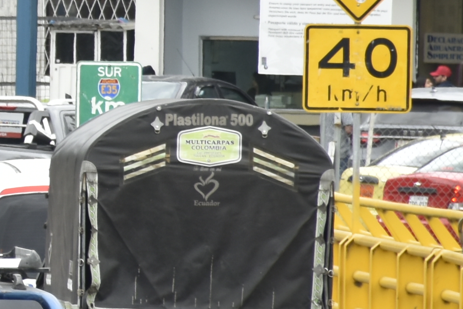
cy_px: -9
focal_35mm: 1049
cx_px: -493
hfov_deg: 2.0
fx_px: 13492
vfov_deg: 1.3
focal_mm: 140
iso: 200
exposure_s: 1/80
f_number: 9
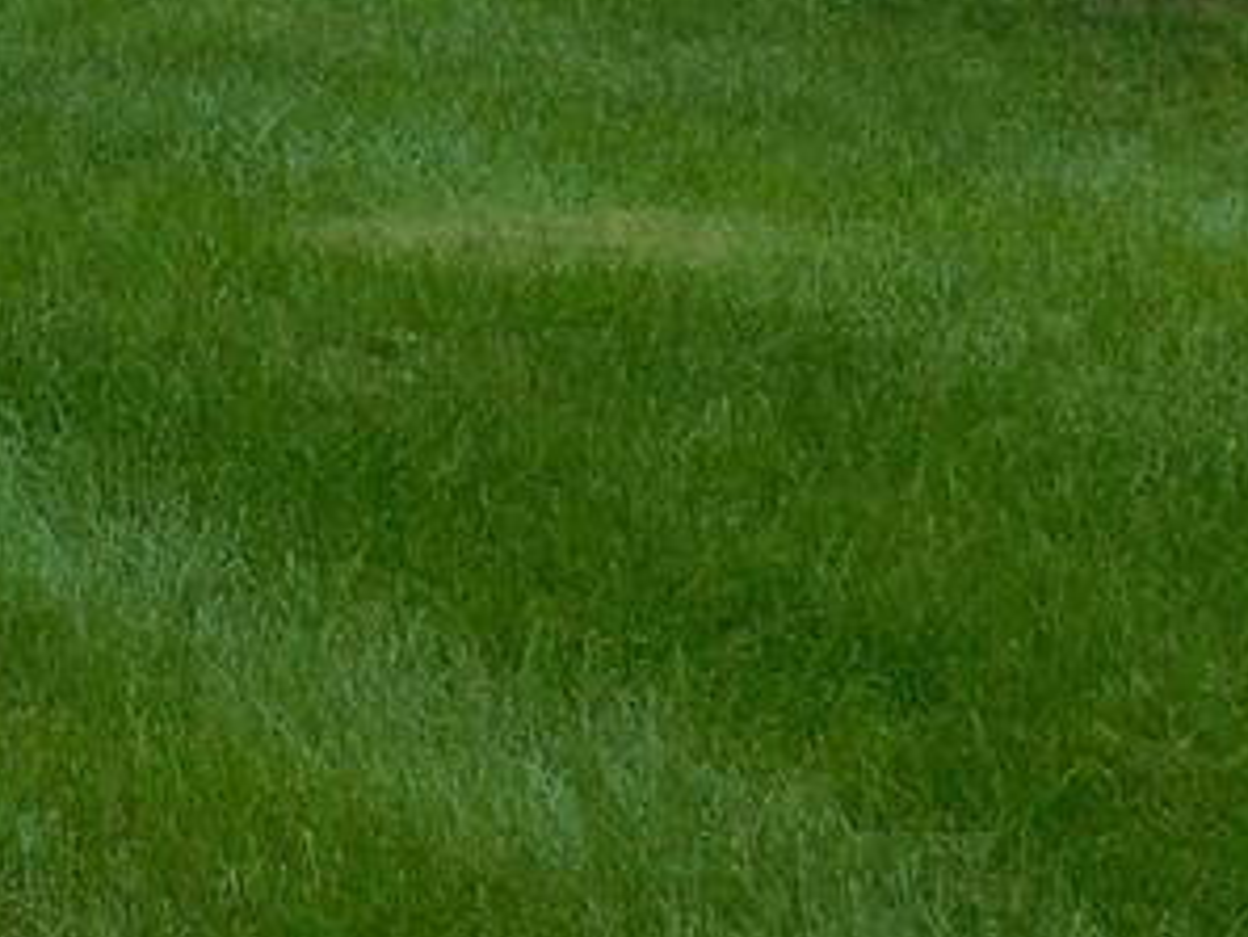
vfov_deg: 7.4
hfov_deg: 9.5
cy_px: -861
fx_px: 6997
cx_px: -1256
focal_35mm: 194
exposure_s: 1/100
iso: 125
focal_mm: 7.1
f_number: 3.6
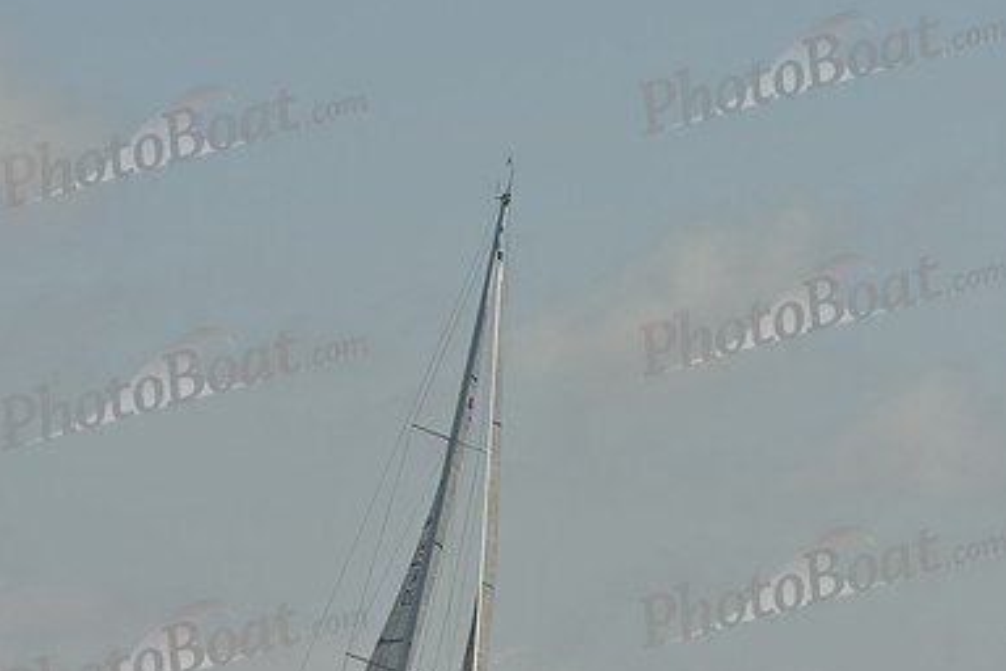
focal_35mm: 302
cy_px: 482
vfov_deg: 4.5
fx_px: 8439
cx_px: 504
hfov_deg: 6.8
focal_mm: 200
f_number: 9
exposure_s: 1/1250
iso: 280
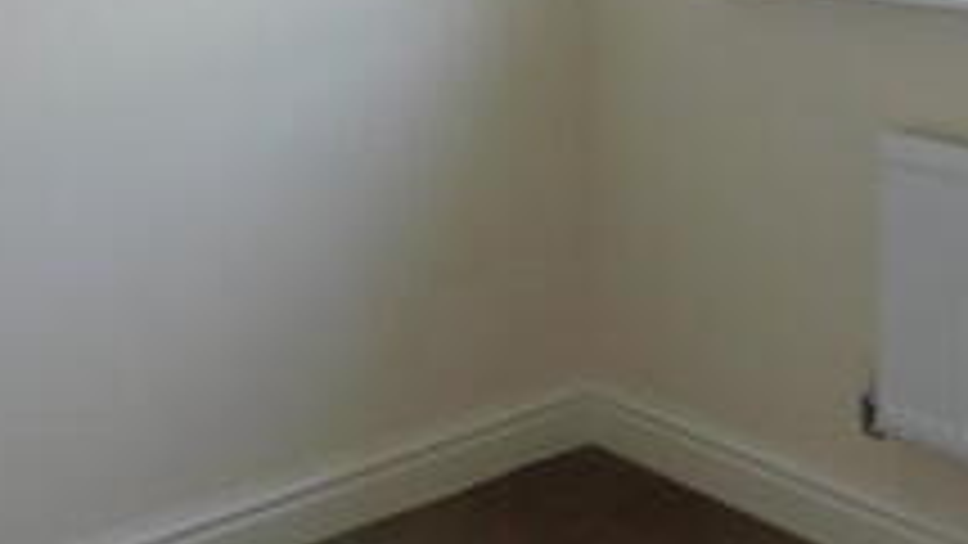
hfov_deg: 30.9
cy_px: -232
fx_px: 1746
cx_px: 561
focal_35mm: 68
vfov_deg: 16.4
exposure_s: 1/100
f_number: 3
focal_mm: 4
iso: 125
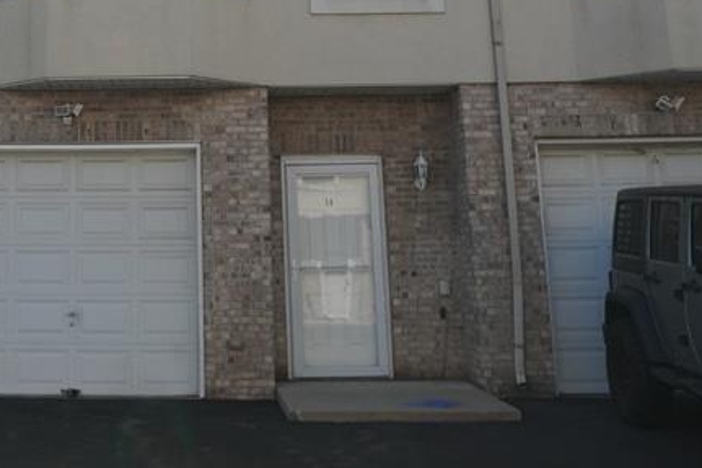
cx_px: 122
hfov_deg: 33.8
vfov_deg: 22.1
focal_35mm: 57
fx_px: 1111
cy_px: -85
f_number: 1.8
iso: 800
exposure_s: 1/2500
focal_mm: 16
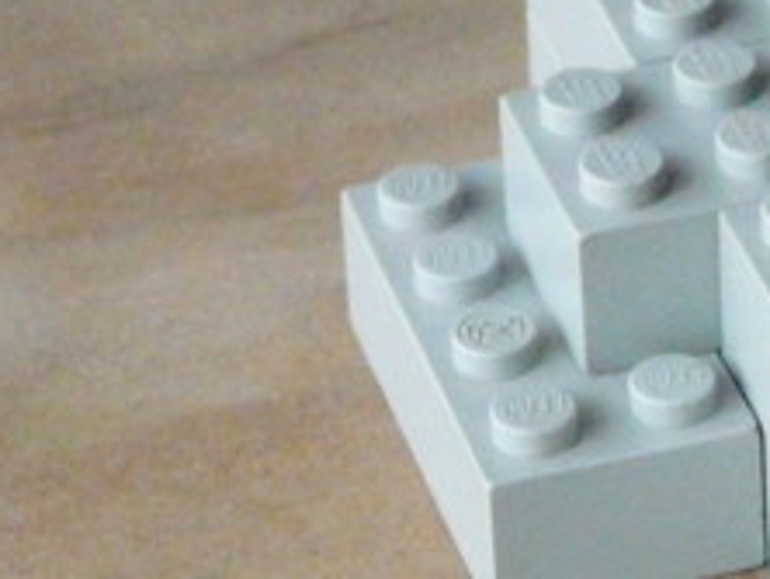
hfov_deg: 7.3
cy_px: 279
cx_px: 1020
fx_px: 5946
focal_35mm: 267
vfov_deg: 5.6
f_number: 3.2
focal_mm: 10.8
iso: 800
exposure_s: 1/25
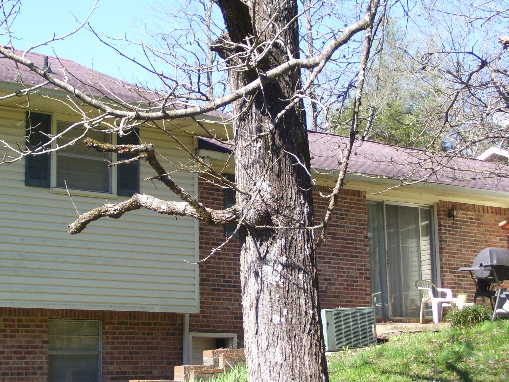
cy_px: 179
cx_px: 212
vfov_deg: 18.0
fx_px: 1206
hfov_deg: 23.8
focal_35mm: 82
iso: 80
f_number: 4
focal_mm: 11.6
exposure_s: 1/350
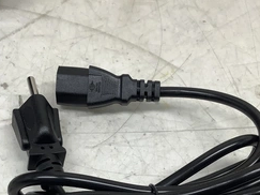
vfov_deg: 27.9
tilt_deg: -60.7
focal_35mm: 51
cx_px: 132
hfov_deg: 37.5
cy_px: 159
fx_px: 383
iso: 80
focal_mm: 3.3
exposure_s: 1/120
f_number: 2.4
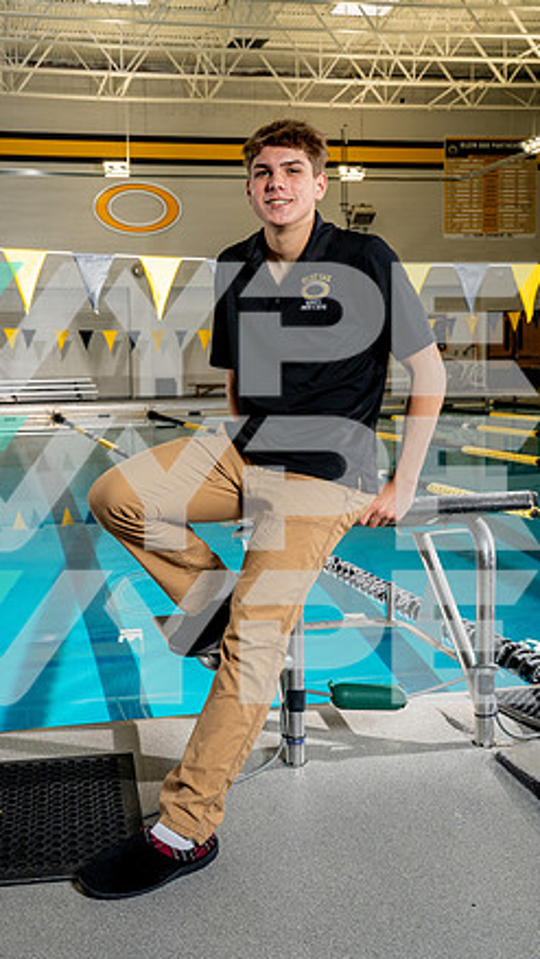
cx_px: 219
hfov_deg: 27.1
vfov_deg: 46.4
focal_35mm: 44
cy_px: 485
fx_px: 1120
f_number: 7.1
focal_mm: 41
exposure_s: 1/200
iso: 500
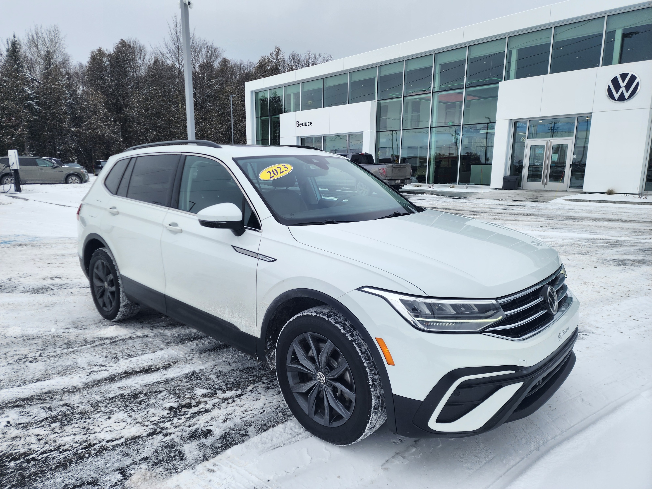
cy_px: 244
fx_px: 433
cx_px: 326
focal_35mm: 23
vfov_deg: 58.9
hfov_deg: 73.9
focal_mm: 6.4
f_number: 1.8
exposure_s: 1/690
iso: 12
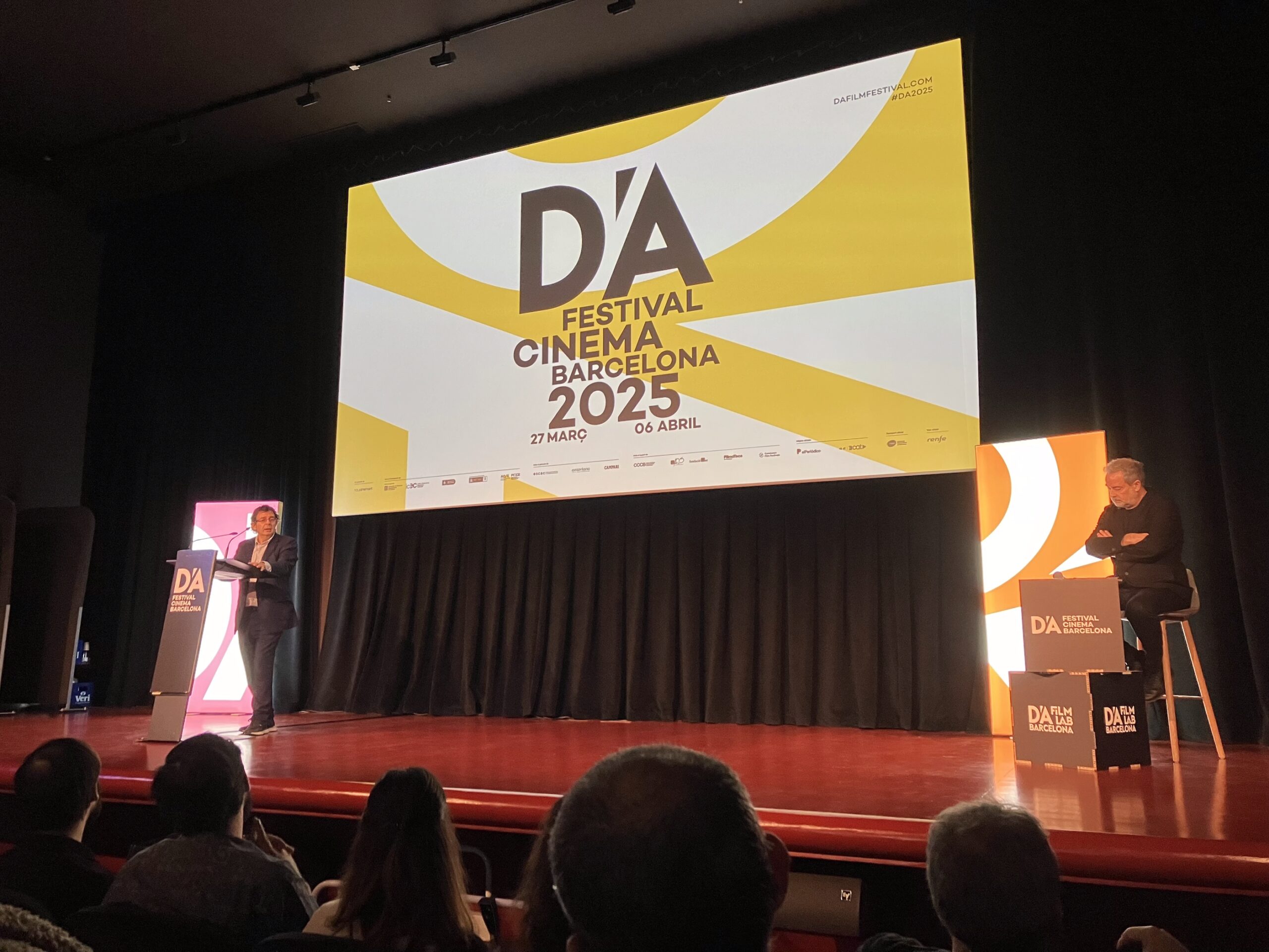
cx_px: 634
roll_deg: +0.1
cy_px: 476
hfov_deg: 63.4
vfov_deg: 49.7
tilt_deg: +10.8
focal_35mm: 28
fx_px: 1026
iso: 125
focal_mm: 3.99
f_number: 1.8
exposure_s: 1/60
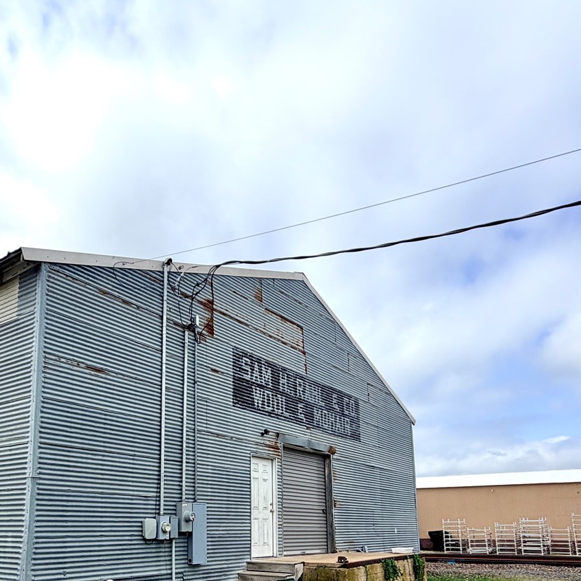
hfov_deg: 53.5
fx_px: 570
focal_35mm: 30
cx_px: 219
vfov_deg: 51.8
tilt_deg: +9.4
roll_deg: +0.2
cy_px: 434
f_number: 2.2
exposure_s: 1/1534
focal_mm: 2.22
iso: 20
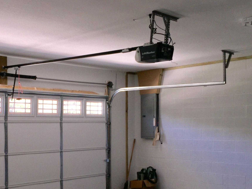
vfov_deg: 28.2
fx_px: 371
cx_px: 72
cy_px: 138
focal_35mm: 51
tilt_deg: -1.3
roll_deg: -0.2
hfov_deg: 36.8
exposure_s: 1/63
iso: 32
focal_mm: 4.15
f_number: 2.2
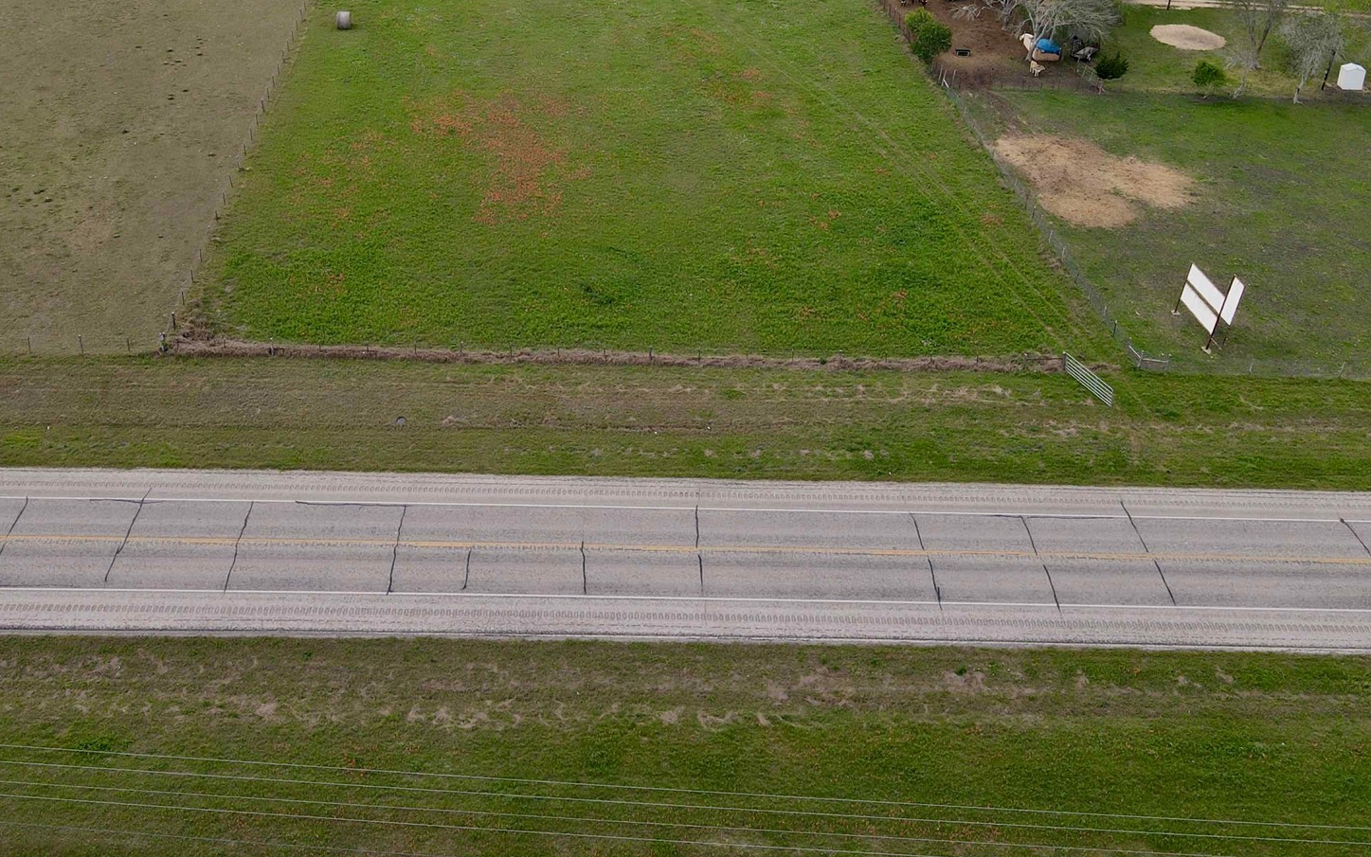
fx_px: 1345
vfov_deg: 34.0
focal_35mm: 36
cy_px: 135
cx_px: 641
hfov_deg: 54.0
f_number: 2.8
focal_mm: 4.5
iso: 100
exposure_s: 1/350
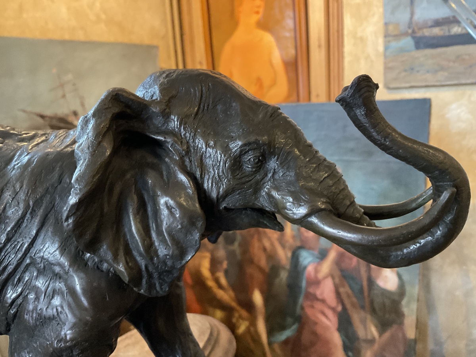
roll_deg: +2.8
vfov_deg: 48.2
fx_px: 399
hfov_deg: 61.7
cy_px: 178
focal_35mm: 29
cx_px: 238
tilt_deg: -9.1
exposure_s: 1/60
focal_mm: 3
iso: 250
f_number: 1.8
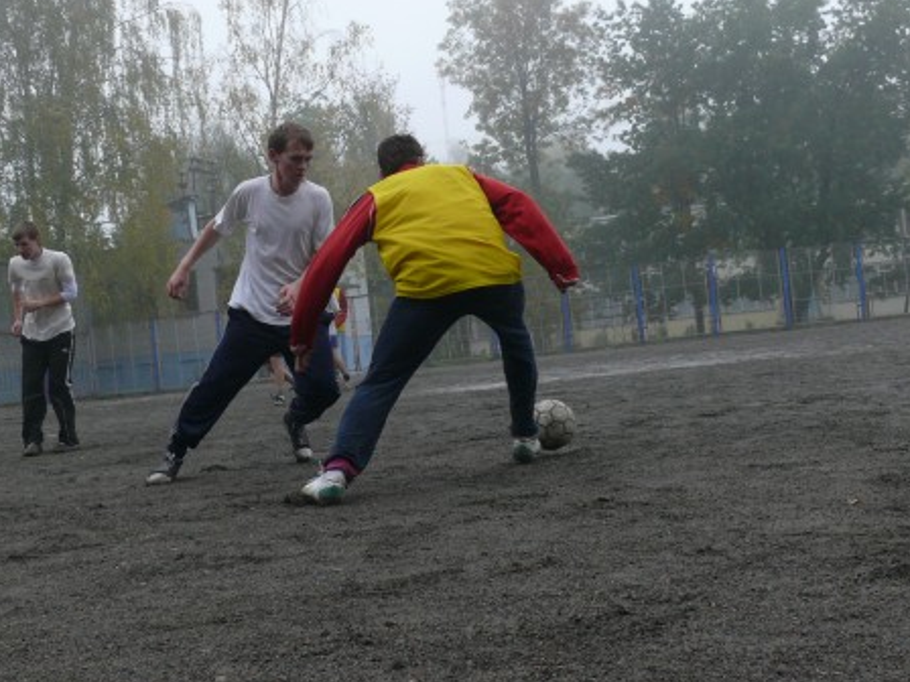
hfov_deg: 38.2
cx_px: 410
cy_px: 313
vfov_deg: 29.1
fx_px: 1314
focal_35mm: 50
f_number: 2.8
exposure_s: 1/500
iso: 125
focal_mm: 7.4
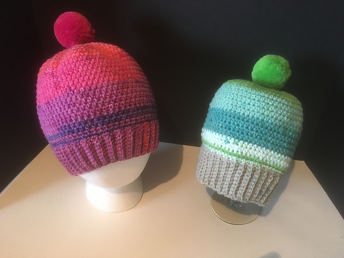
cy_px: 129
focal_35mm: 29
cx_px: 172
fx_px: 288
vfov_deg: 48.2
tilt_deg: -34.6
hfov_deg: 61.7
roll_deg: +1.2
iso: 200
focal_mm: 4.15
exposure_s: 1/15
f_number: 2.2
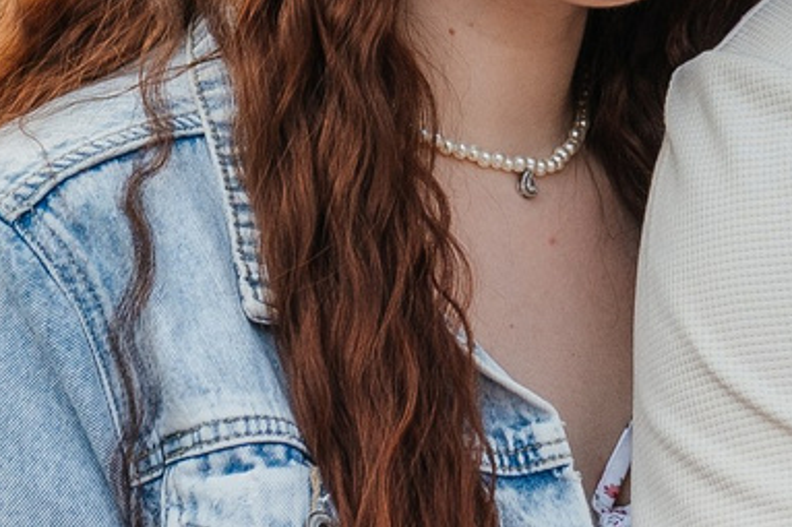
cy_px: 42
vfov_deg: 5.9
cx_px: 883
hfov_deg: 8.7
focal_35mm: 234
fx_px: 5146
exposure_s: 1/160
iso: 200
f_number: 4.5
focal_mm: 35
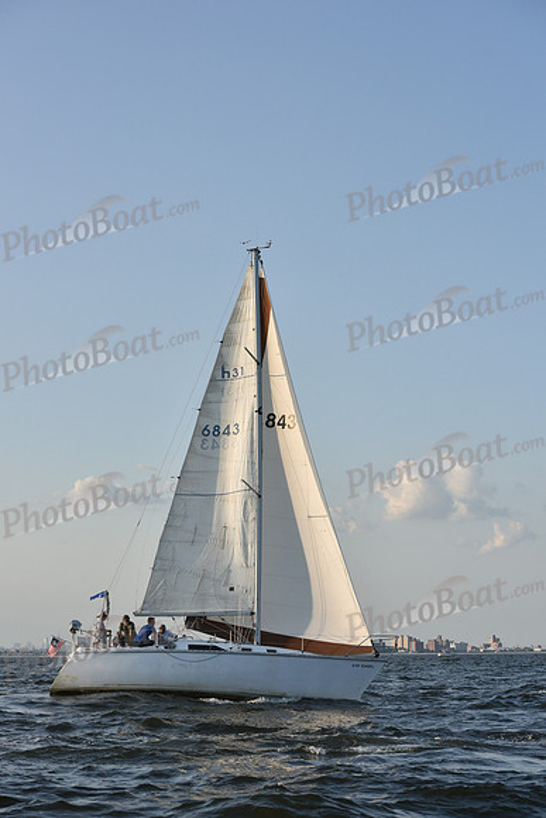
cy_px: 409
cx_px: 273
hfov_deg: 19.5
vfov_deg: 28.8
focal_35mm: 70
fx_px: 1591
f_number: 8
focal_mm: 70
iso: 320
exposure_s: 1/1000
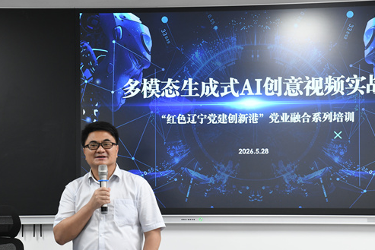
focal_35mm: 112
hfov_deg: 18.2
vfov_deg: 12.2
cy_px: 161
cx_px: 158
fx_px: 1167
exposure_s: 1/80
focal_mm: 85
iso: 1600
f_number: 6.3
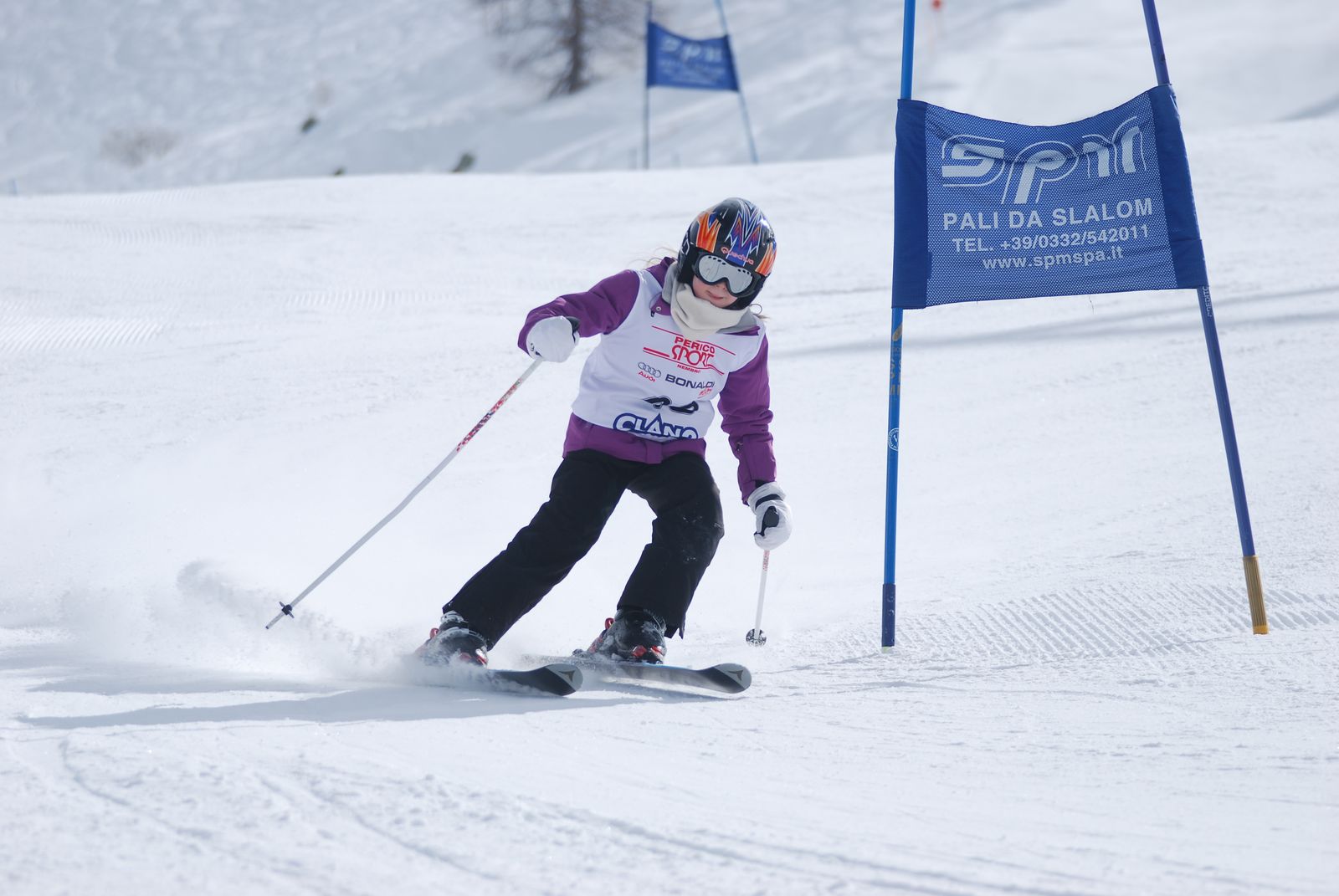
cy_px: 448
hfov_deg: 8.3
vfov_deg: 5.6
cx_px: 670
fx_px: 9216
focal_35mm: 248
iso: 100
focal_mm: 165
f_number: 5.3
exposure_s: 1/1250
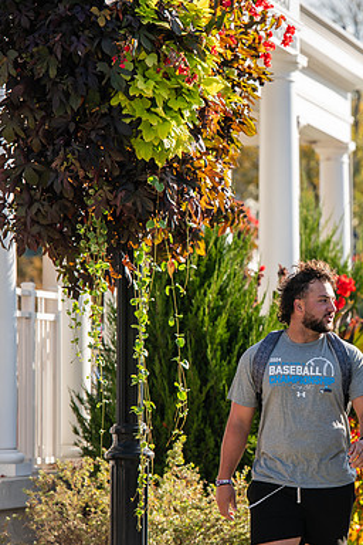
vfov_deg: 8.3
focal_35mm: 249
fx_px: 3766
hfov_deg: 5.5
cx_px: 366
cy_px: 273
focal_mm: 165
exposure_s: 1/320
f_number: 5.6
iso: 160
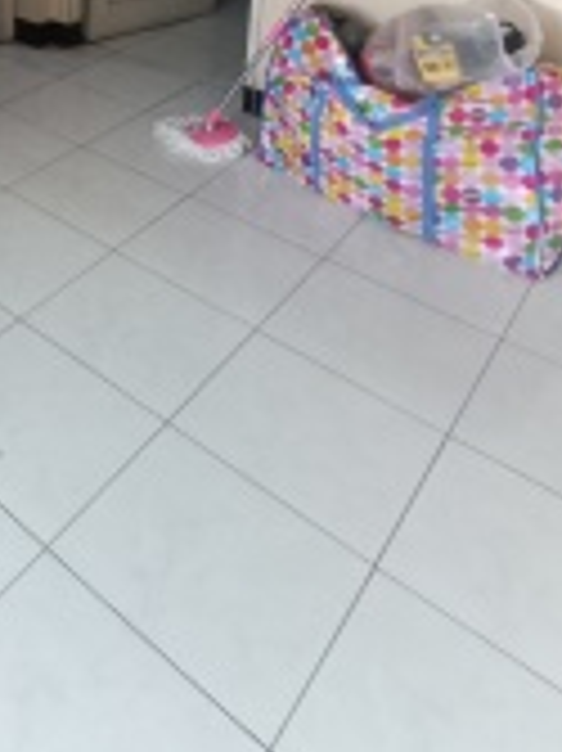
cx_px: -92
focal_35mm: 36
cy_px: -92
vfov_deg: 40.5
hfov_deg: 33.2
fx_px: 780
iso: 500
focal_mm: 1.64
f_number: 2.2
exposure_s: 1/33.3
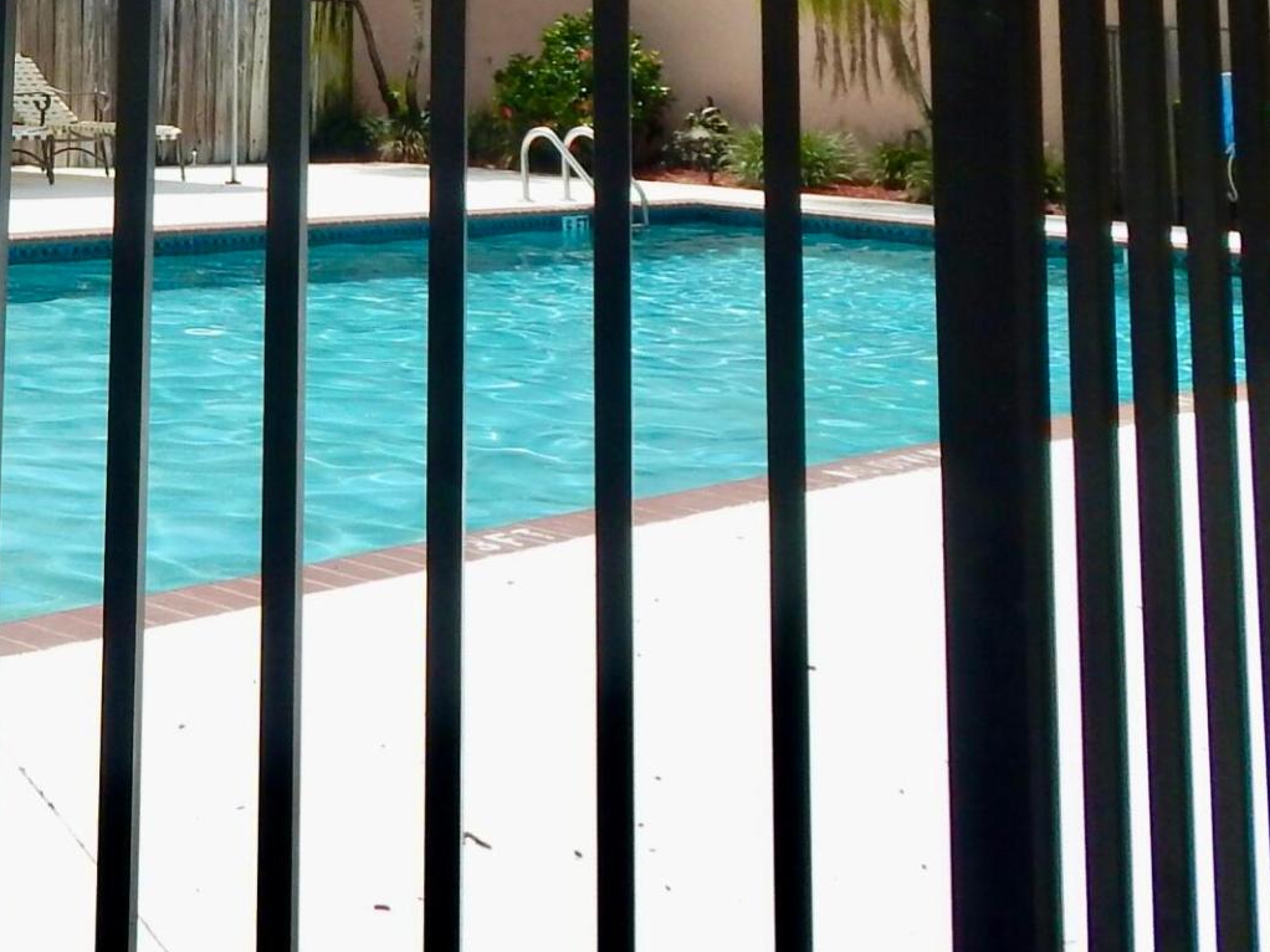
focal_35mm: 62
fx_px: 2274
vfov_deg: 20.8
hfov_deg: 29.3
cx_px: 15
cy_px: -387
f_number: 6
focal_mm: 4
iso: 125
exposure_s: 1/800
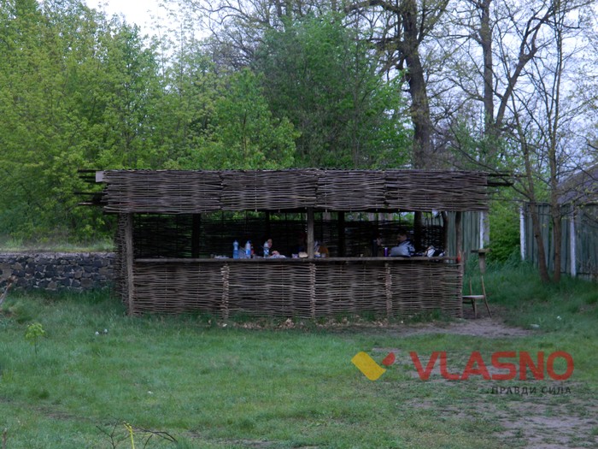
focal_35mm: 84
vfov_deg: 17.6
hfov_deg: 23.3
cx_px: 299
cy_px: 224
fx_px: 1451
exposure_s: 1/50
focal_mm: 15.1
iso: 80
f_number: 4.2
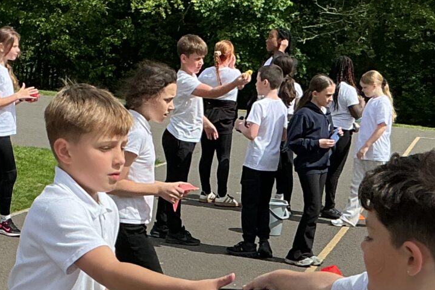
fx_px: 1293
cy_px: 322
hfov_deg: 19.1
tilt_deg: -13.2
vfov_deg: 12.6
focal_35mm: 107
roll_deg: -4.5
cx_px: 175
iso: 25
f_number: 1.8
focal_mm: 3
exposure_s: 1/1730
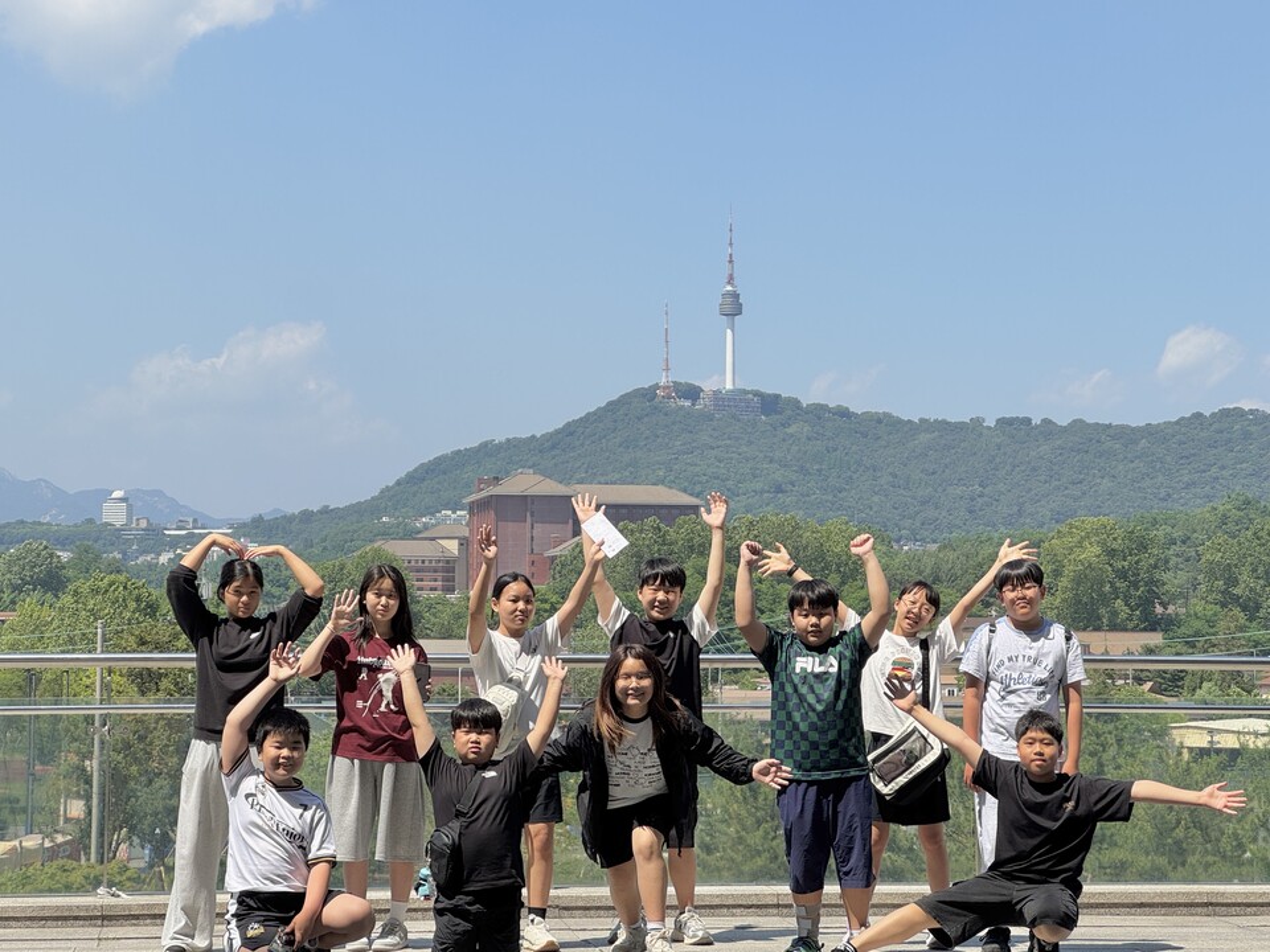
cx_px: 635
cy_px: 476
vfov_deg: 19.1
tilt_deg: +3.7
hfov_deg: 25.3
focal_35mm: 77
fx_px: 2825
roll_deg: -0.8
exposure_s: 1/752
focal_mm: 9
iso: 25
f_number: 2.8
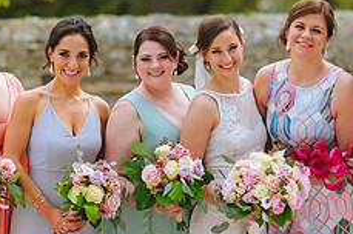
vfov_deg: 6.2
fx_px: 2164
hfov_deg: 9.3
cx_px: 221
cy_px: 209
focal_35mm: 221
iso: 200
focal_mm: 85
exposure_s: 1/2500
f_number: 1.8
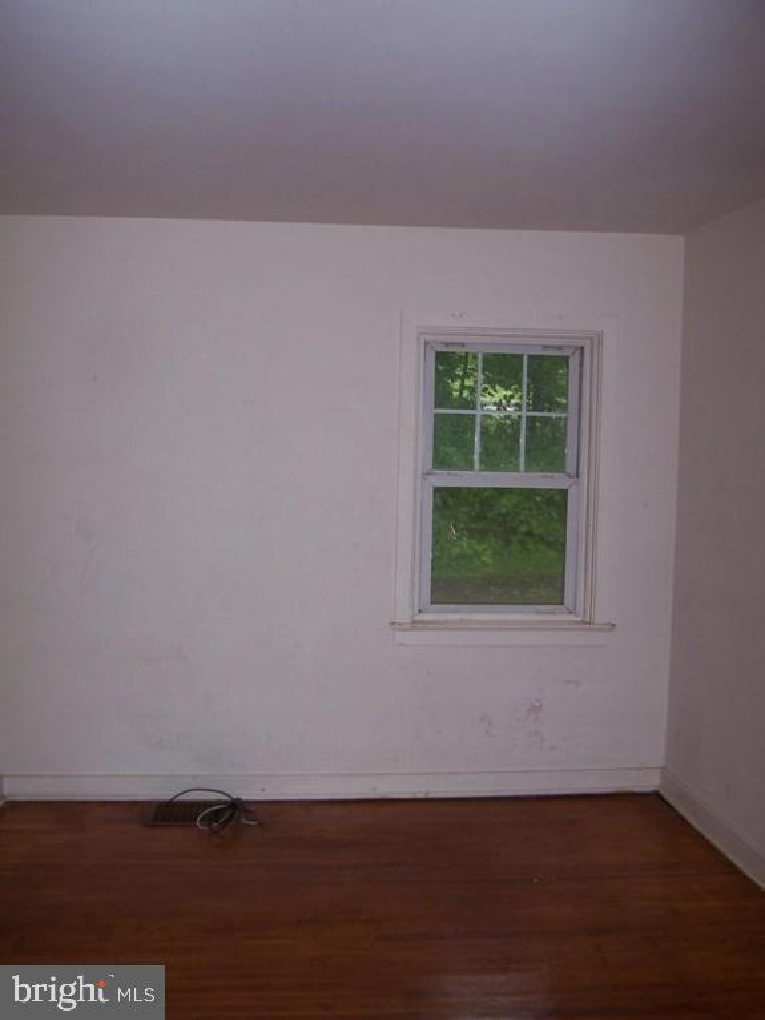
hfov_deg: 35.9
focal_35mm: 40
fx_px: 1179
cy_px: 510
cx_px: 382
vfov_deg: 46.8
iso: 80
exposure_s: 1/60
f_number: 2.8
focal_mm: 6.7
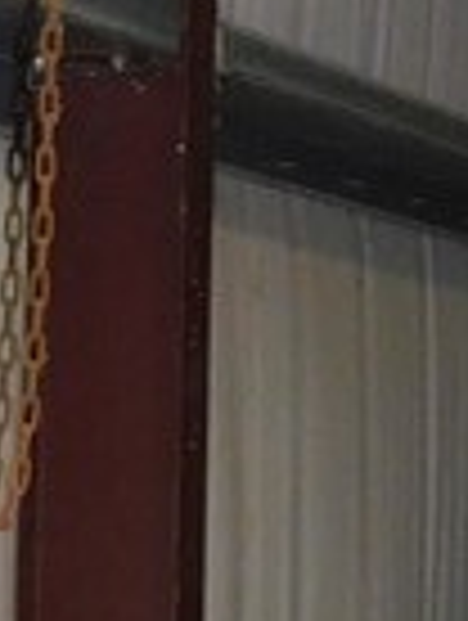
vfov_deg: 8.8
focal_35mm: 222
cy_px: -117
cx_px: -126
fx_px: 3990
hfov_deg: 6.7
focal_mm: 5.3
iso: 250
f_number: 3.2
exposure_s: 1/30
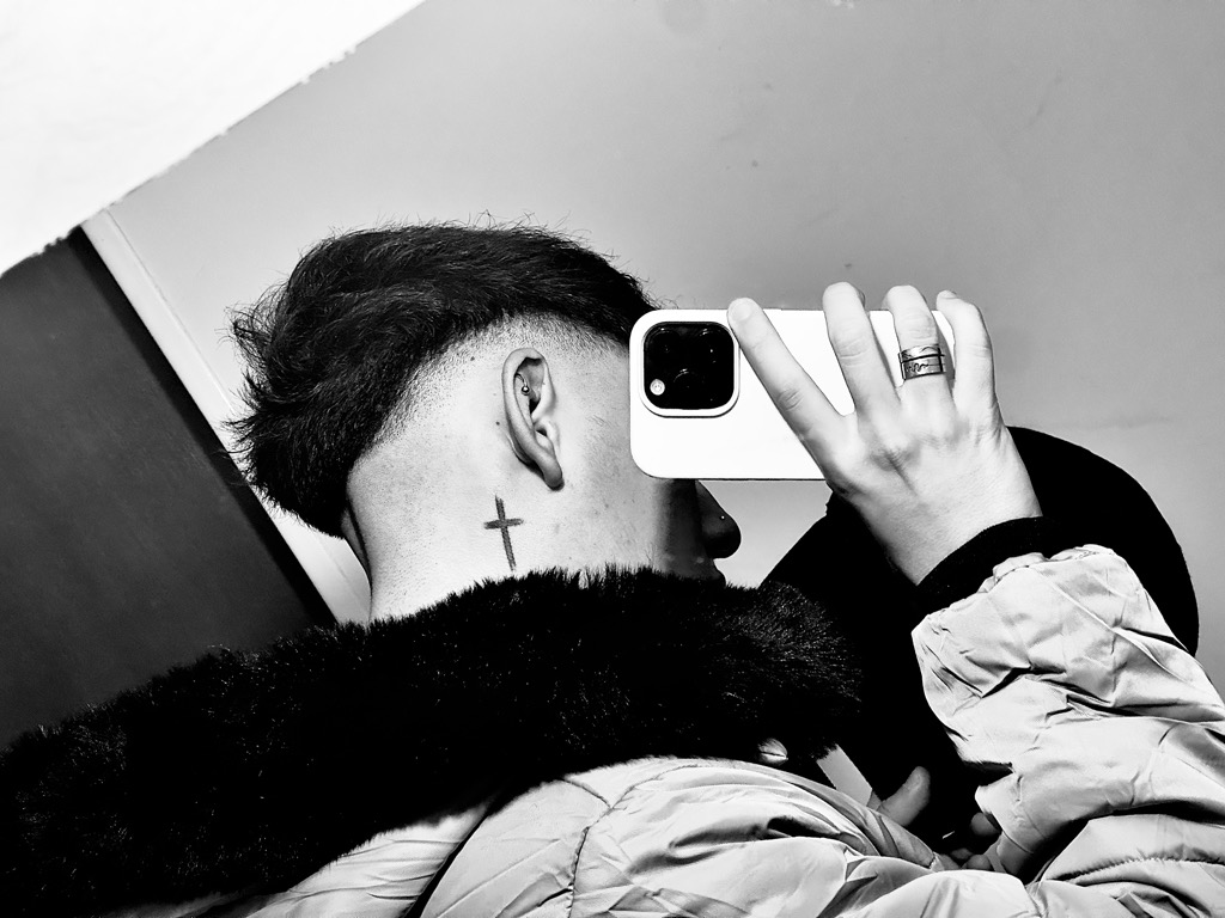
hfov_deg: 25.3
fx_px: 2725
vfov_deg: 19.1
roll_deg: +31.1
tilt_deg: -2.0
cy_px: 459
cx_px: 612
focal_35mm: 77
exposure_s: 1/50
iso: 200
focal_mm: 9
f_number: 2.8
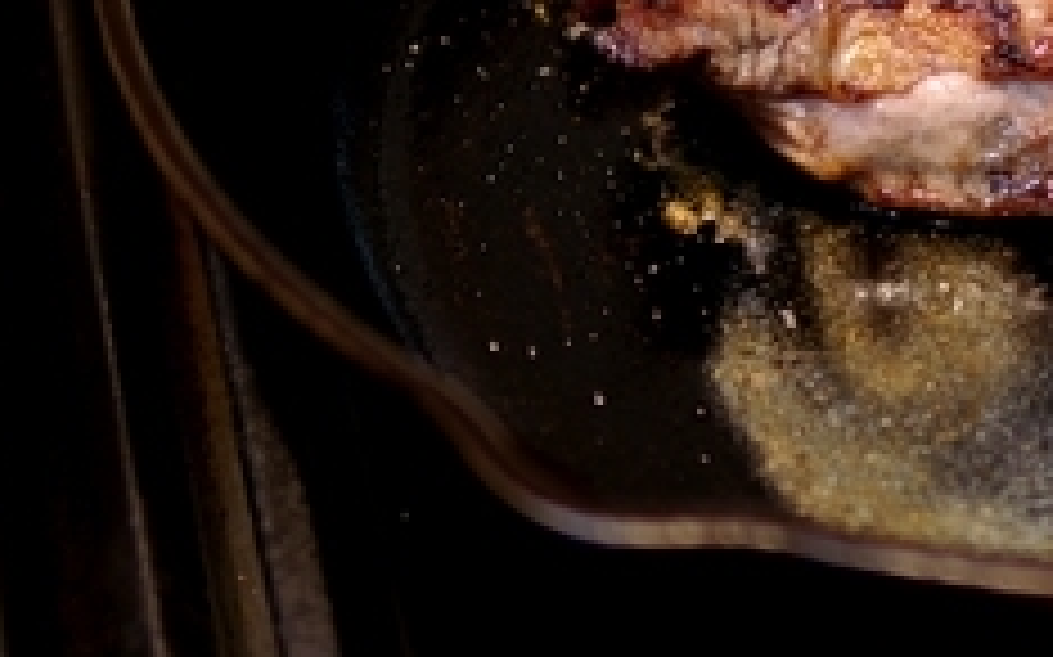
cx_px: 1199
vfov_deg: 10.0
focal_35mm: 130
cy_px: 106
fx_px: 3729
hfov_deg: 15.6
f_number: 1.4
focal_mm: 25
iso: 100
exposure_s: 1/80
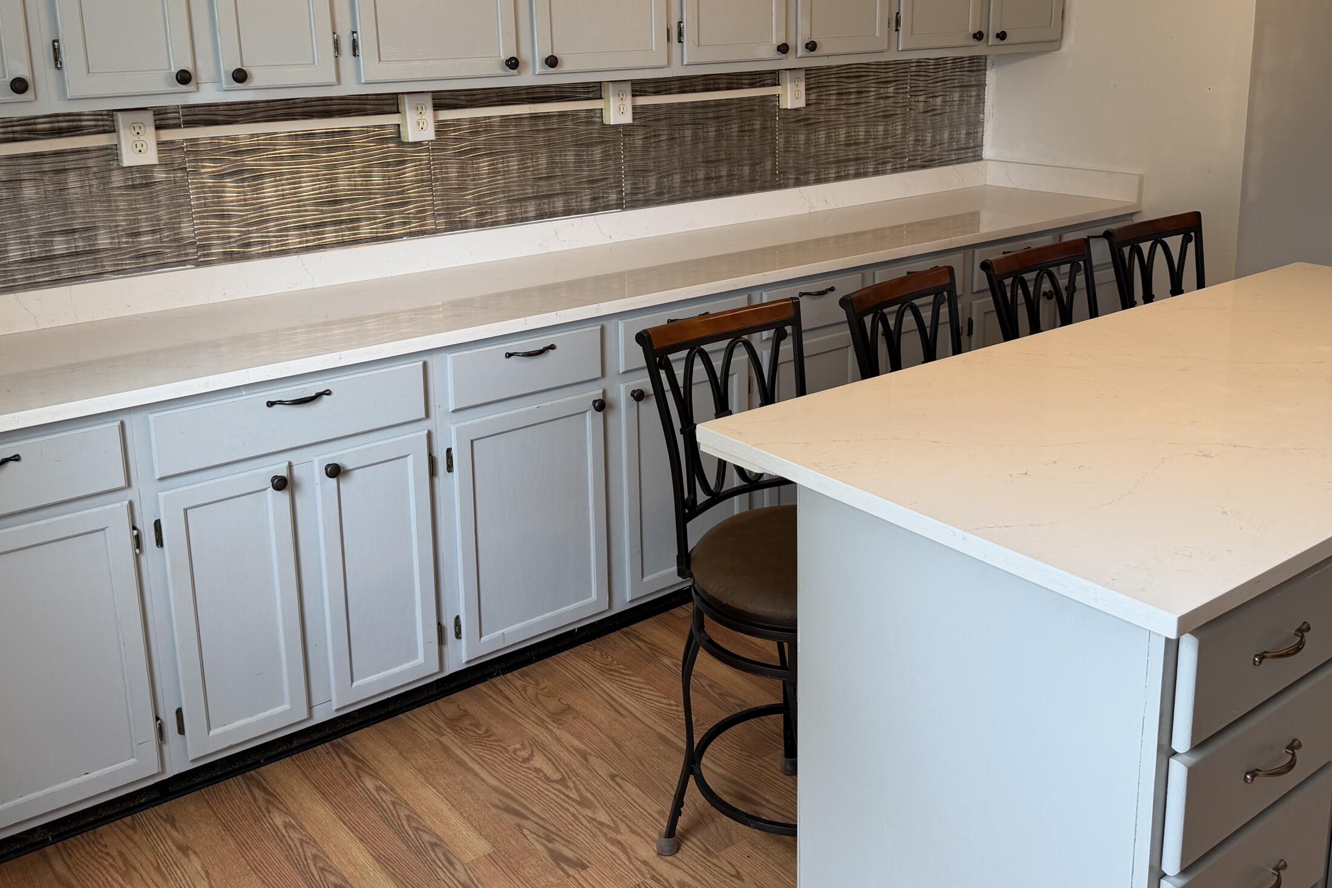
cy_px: 282
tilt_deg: -13.0
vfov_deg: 38.4
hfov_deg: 55.8
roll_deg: +1.4
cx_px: 675
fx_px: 1258
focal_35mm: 34
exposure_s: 1/121
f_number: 1.78
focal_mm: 6.76
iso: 80
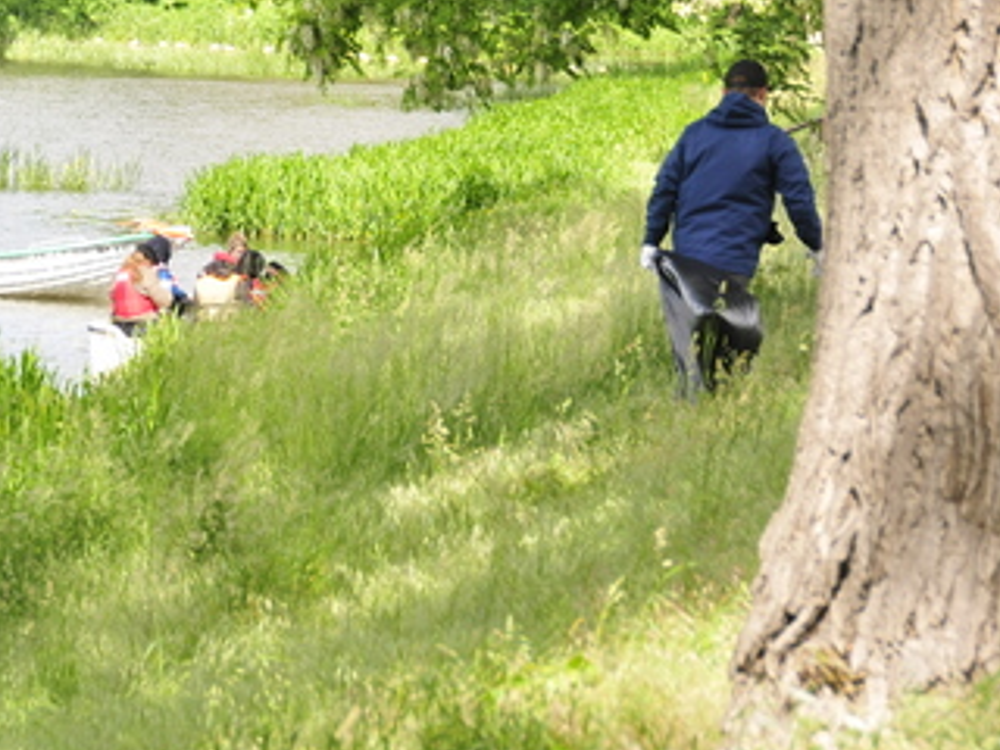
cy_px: 91
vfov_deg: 6.1
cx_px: -41
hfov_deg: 8.1
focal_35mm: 242
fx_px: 6991
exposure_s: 1/200
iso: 200
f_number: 5.6
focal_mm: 70
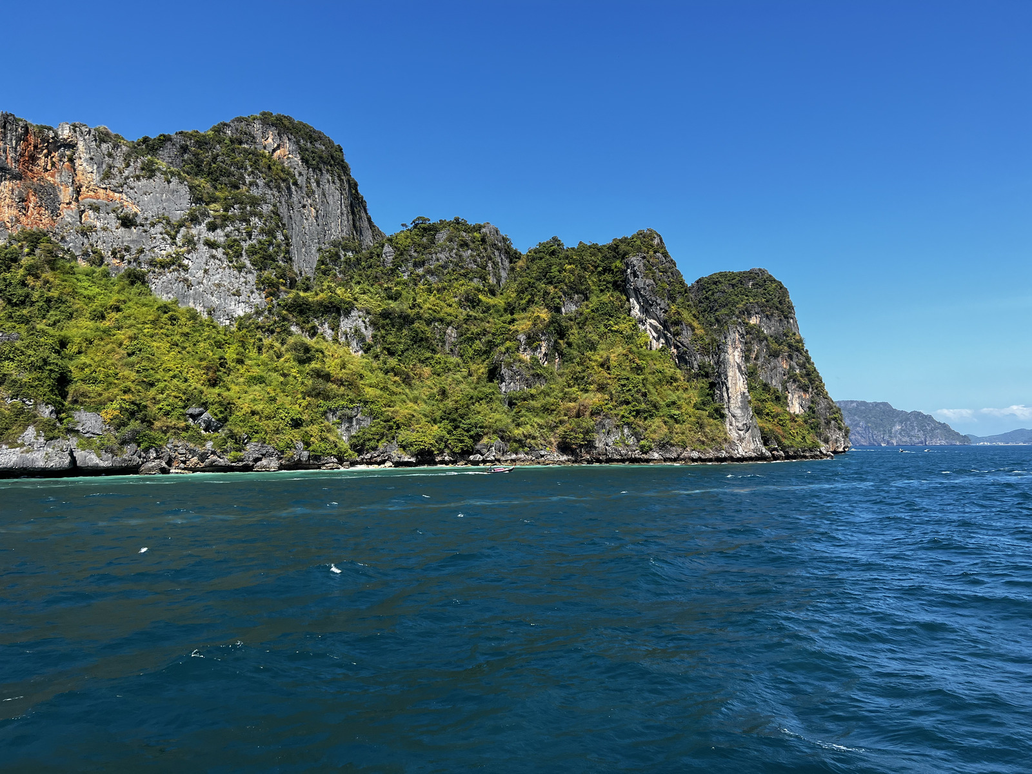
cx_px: 516
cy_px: 387
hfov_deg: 67.3
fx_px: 775
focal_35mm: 26
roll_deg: +0.6
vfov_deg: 53.1
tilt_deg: +3.5
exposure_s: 1/2915
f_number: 1.5
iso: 50
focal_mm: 5.7
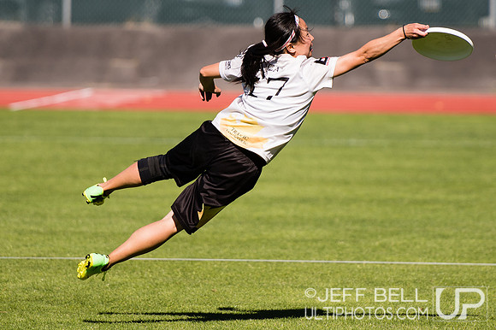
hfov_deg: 4.4
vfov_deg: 3.0
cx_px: 259
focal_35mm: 464
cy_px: 123
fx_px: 6393
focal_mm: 200
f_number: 2.8
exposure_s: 1/2000
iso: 100
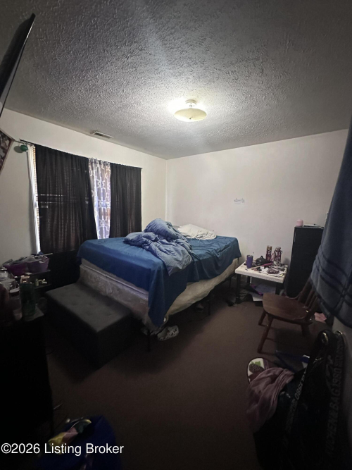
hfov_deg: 85.7
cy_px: 235
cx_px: 176
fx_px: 190
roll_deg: -1.4
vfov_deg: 102.1
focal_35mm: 14
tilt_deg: -8.8
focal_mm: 2.22
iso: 1000
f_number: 2.2
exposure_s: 1/60
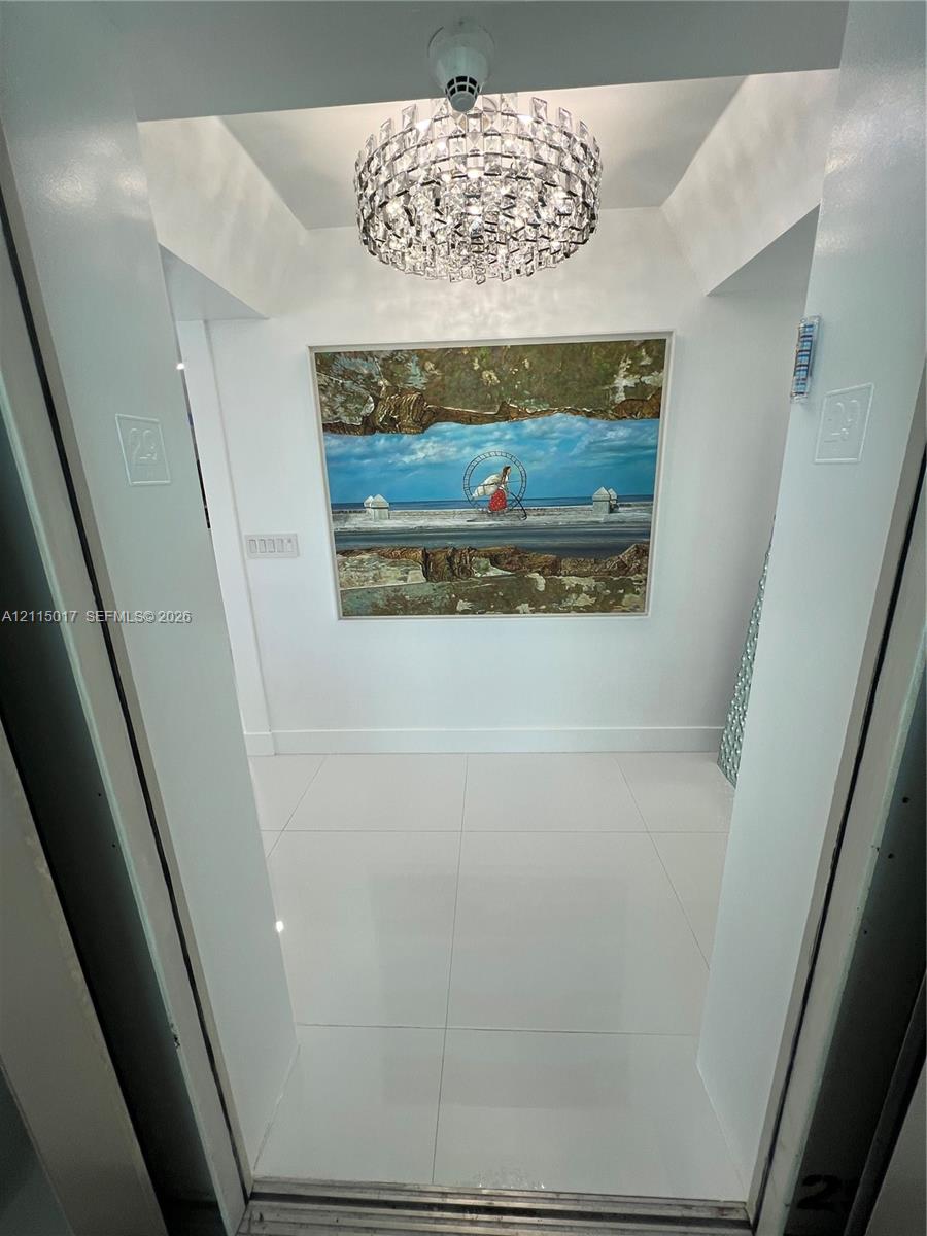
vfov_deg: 106.2
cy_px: 618
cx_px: 464
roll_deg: +1.7
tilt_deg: -15.8
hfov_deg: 89.9
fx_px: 464
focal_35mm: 13
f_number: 1.8
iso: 50
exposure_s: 1/120
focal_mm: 1.57
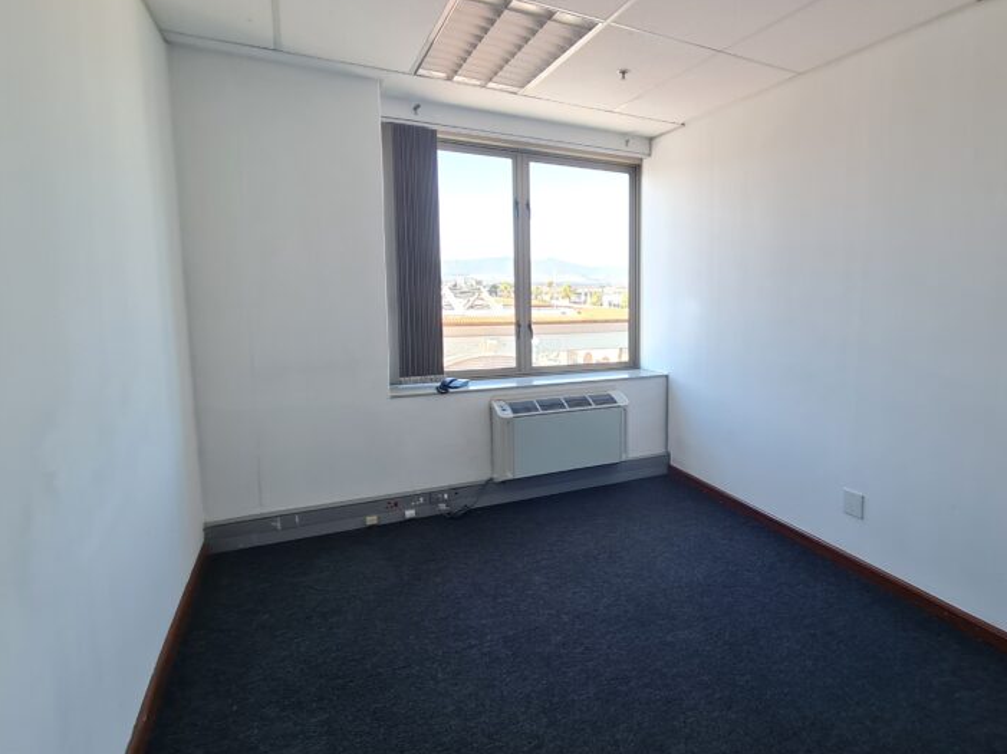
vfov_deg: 68.6
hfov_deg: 82.1
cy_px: 355
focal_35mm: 19
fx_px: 552
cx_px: 662
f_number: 2.2
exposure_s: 1/100
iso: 80
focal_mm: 2.2
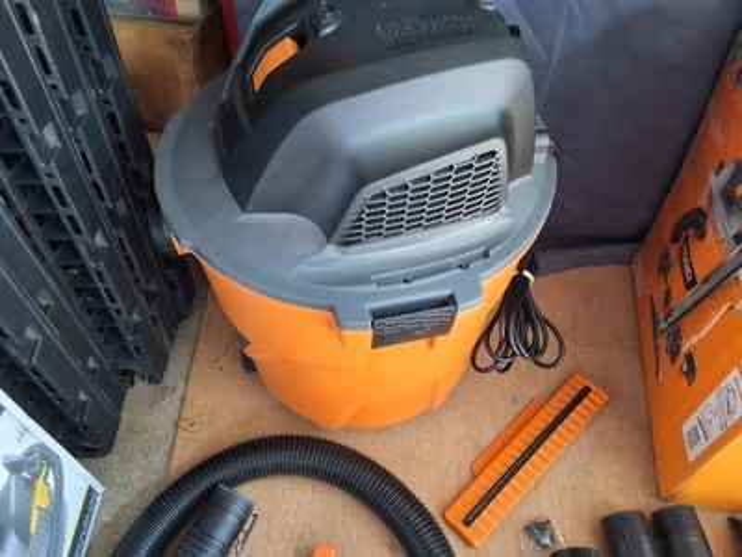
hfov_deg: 63.4
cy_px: 278
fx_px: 600
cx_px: 371
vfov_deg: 49.7
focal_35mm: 28
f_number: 1.9
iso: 250
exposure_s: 1/30
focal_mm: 2.91
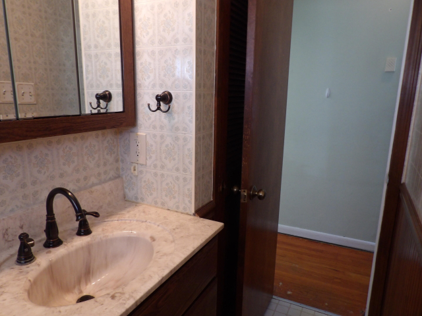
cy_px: 164
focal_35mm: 25
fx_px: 305
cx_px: 206
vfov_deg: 54.9
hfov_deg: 69.4
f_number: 3.2
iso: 200
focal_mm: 4.3
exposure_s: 1/20
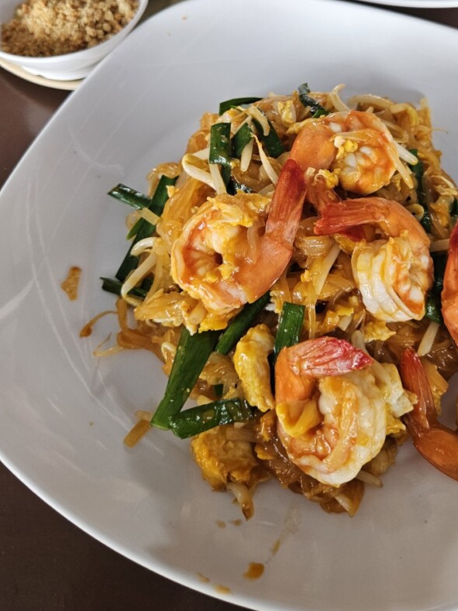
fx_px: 618
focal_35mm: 35
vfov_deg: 51.4
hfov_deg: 40.2
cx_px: 300
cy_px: 191
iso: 250
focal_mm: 5.4
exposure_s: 1/100
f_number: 1.8
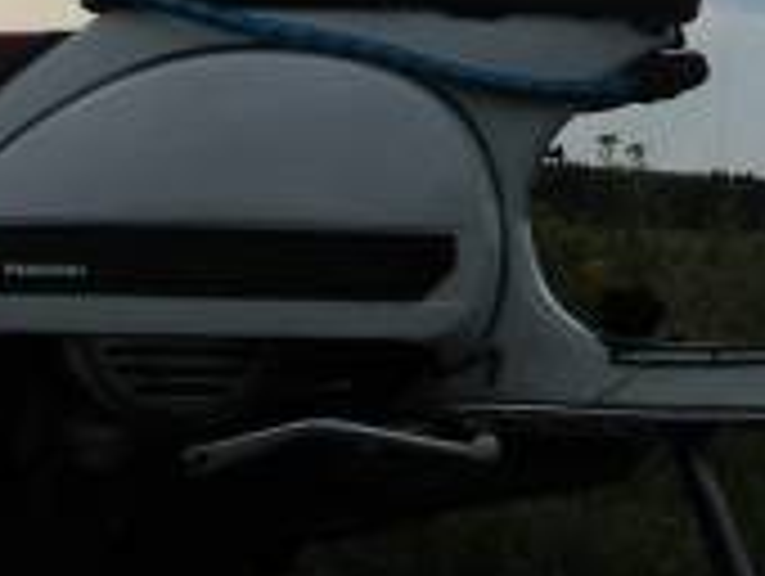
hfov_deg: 11.6
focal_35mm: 155
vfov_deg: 9.5
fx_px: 3430
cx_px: 1467
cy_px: 32
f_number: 2.8
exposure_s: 1/800
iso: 50
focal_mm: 8.5
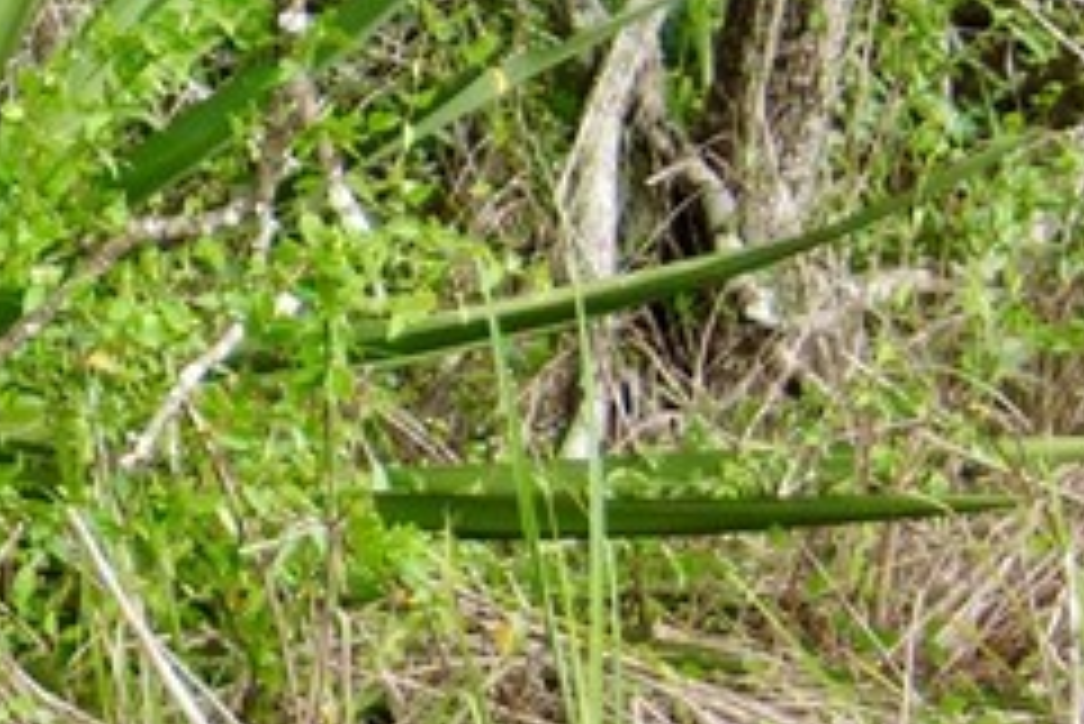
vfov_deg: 5.8
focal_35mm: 236
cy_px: 211
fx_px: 7118
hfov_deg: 8.4
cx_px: -886
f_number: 4.5
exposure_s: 1/500
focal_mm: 35
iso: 640
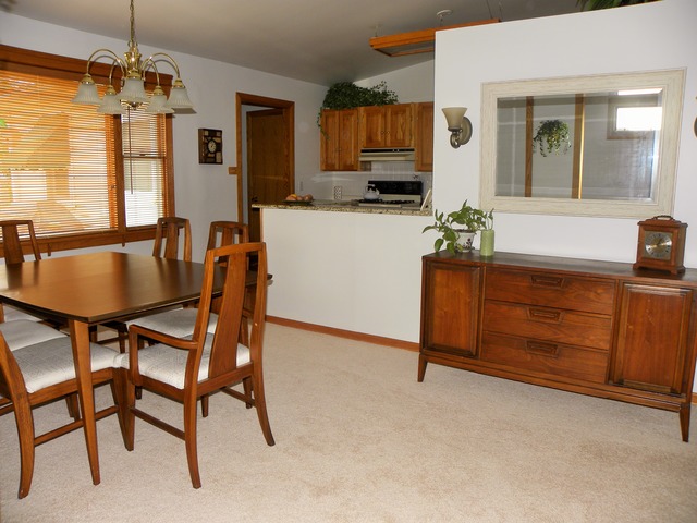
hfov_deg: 67.3
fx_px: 524
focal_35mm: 26
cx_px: 348
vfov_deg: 53.1
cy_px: 262
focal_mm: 4.6
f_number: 3.2
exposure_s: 1/50
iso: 64
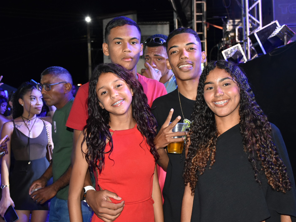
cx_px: 158
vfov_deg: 33.6
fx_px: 368
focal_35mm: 43
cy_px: 113
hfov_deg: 43.8
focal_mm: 26
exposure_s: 1/100
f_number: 3.8
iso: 1600
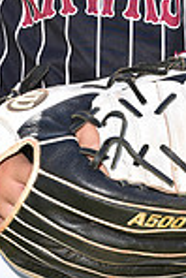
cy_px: -64
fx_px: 4245
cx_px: 97
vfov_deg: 3.7
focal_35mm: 549
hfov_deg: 2.5
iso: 100
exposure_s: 1/250
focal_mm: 140
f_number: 5
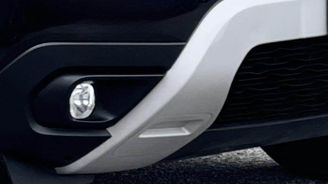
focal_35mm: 404
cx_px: -143
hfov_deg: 5.3
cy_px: -120
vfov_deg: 3.0
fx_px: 3513
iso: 32
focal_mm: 7.5
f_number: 2.2
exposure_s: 1/345
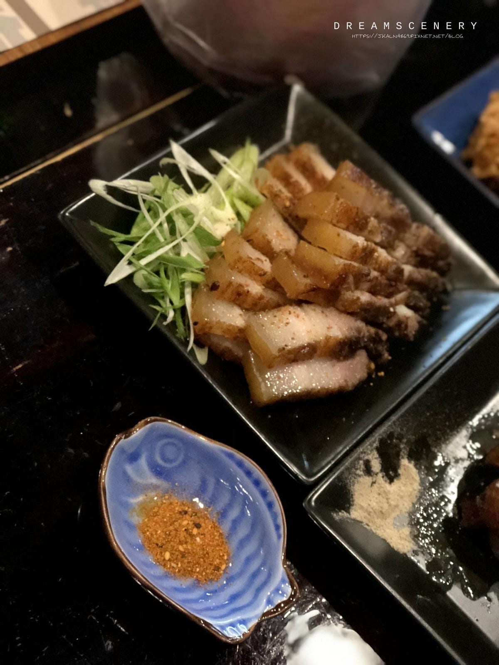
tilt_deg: -56.0
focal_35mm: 57
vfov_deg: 33.8
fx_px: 1096
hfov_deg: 25.7
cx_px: 250
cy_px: 332
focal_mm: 6.6
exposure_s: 1/60
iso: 1250
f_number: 2.8
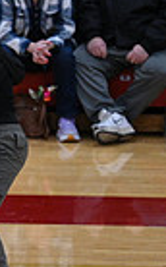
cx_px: -388
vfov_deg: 3.2
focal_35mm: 663
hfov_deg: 2.0
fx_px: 4809
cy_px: 256
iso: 4000
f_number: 4
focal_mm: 155
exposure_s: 1/400
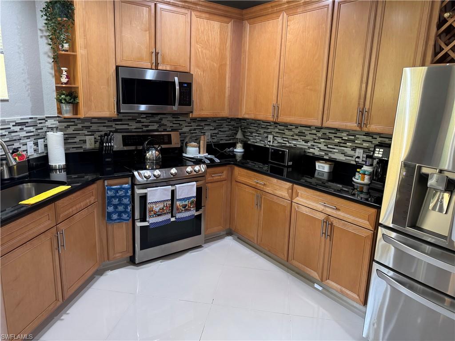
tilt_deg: -12.9
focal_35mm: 24
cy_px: 170
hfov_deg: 71.6
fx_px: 315
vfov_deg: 56.8
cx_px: 228
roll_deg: -2.5
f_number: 1.78
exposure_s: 1/60
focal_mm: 6.76
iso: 250
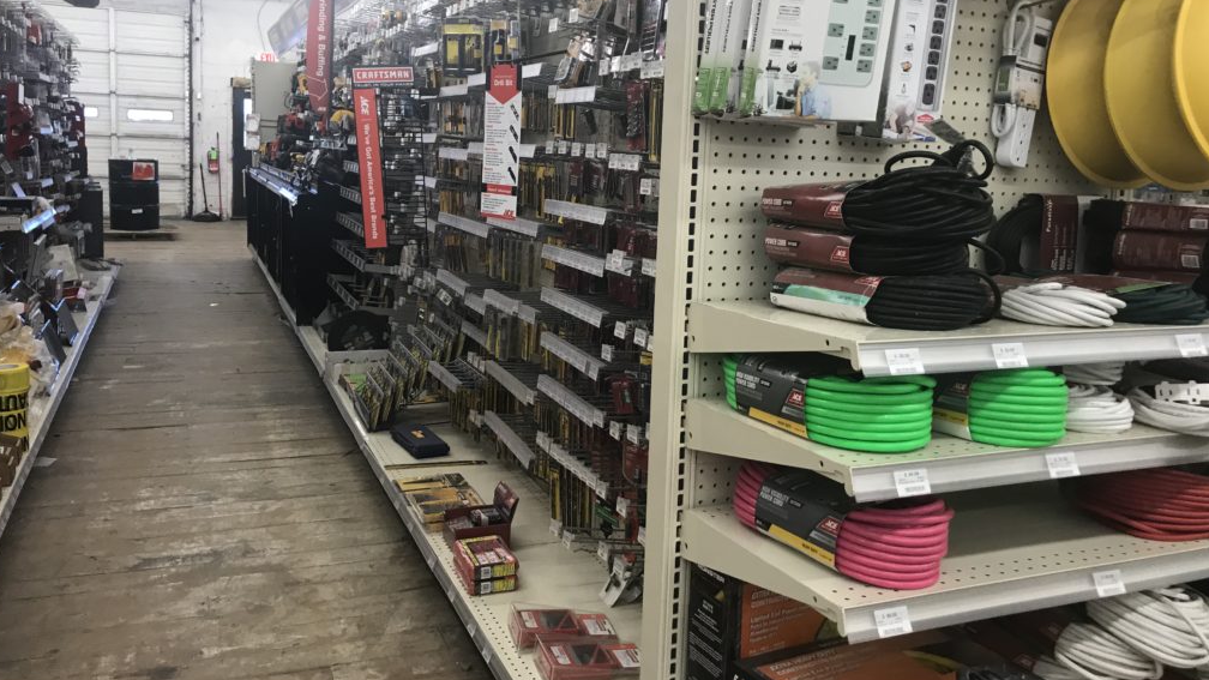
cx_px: 597
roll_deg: -2.0
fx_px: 994
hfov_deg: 62.6
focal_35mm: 31
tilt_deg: -4.9
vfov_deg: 37.6
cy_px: 269
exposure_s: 1/32
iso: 32
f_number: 1.8
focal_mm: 3.99
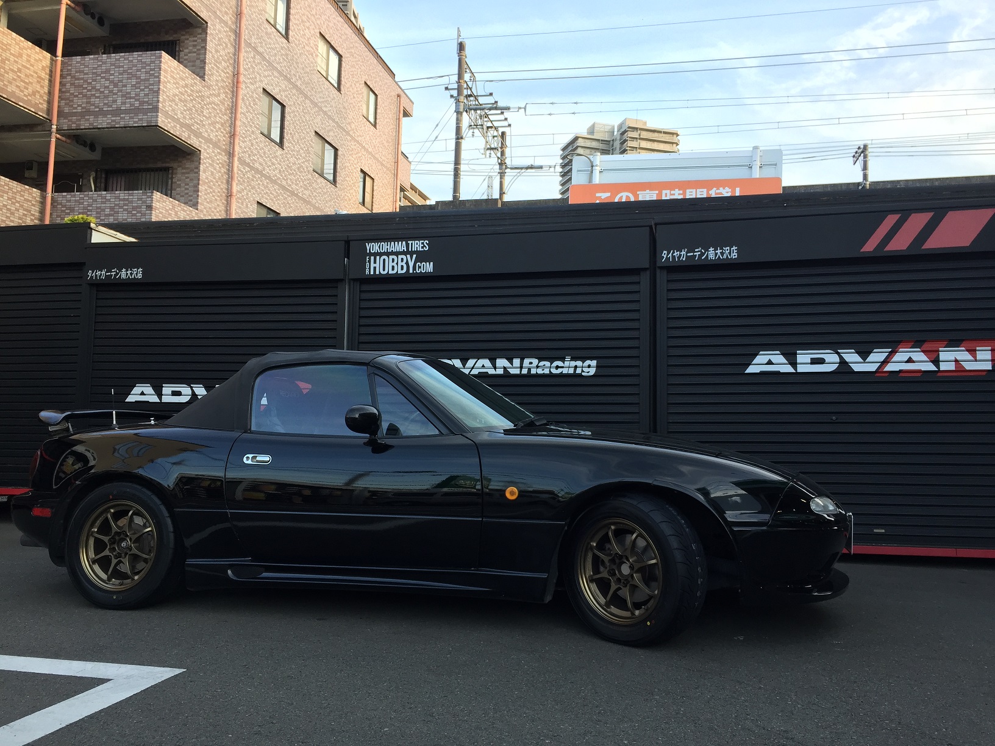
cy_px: 373
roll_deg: -3.0
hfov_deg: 61.7
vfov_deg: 48.2
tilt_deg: +3.7
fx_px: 834
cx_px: 498
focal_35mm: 29
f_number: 2.2
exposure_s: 1/120
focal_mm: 4.15
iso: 40
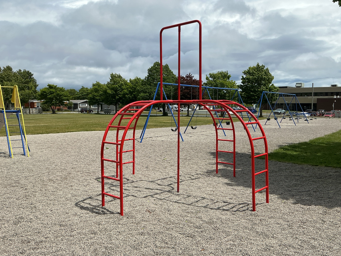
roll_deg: +0.0
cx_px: 181
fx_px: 305
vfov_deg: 45.4
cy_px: 123
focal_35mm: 31
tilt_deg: -1.2
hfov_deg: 58.3
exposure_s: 1/3788
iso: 25
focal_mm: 3
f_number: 1.8
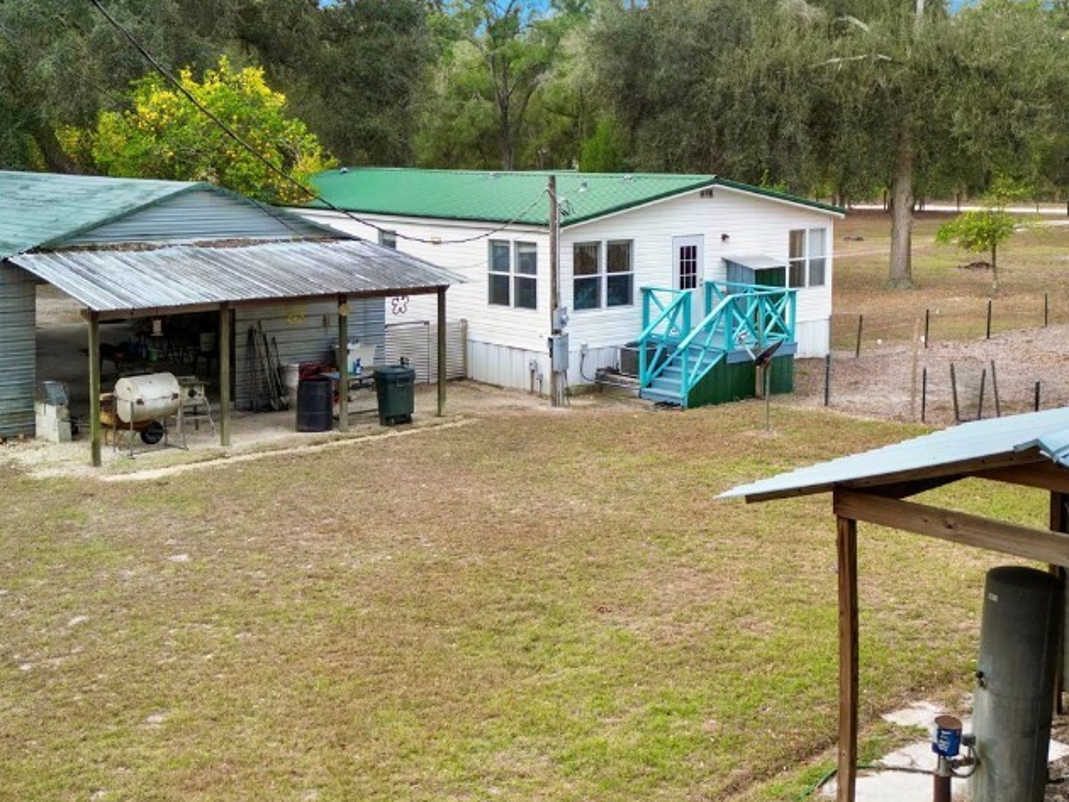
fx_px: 1205
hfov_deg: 47.6
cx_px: 638
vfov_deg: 36.5
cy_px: 532
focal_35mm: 39
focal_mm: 6.7
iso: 100
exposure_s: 1/120
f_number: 1.7
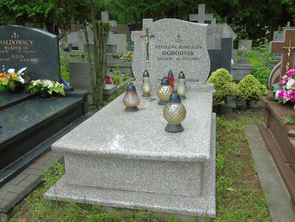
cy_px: 111
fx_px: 290
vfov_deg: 41.8
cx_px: 148
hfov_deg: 54.0
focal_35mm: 34
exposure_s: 1/100
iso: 80
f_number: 3.8
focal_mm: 6.1
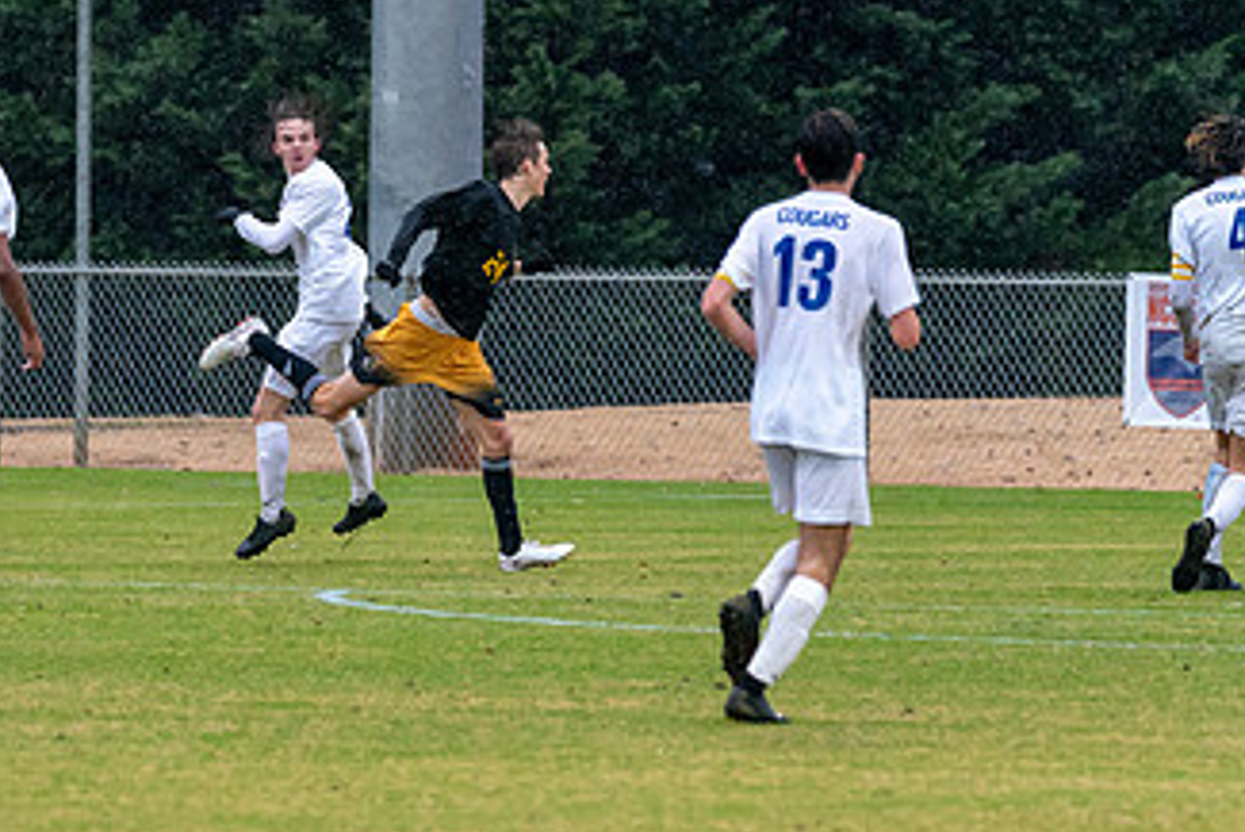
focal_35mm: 600
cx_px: 330
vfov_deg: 2.3
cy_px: 485
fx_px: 20758
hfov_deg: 3.4
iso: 3200
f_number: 5.6
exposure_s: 1/1000
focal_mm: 247
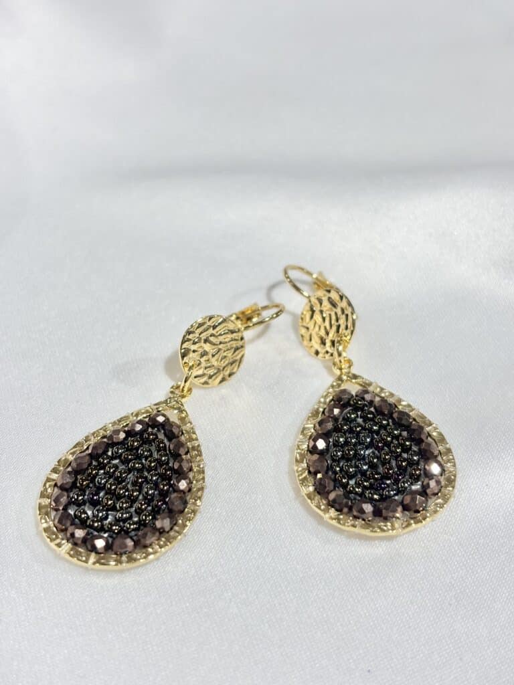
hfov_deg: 28.0
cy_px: 342
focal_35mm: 52
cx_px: 257
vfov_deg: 36.8
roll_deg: +5.2
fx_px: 1030
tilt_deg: -31.9
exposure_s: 1/224
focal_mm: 5.96
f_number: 1.6
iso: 32
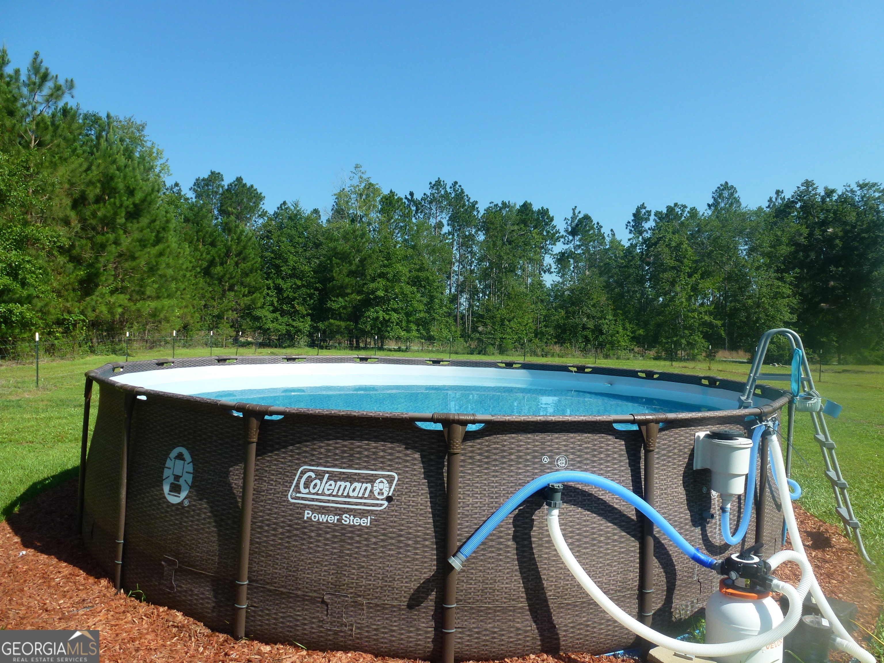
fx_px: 613
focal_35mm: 24
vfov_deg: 56.8
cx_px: 442
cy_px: 332
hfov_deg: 71.6
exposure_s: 1/640
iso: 100
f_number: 4
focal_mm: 4.3
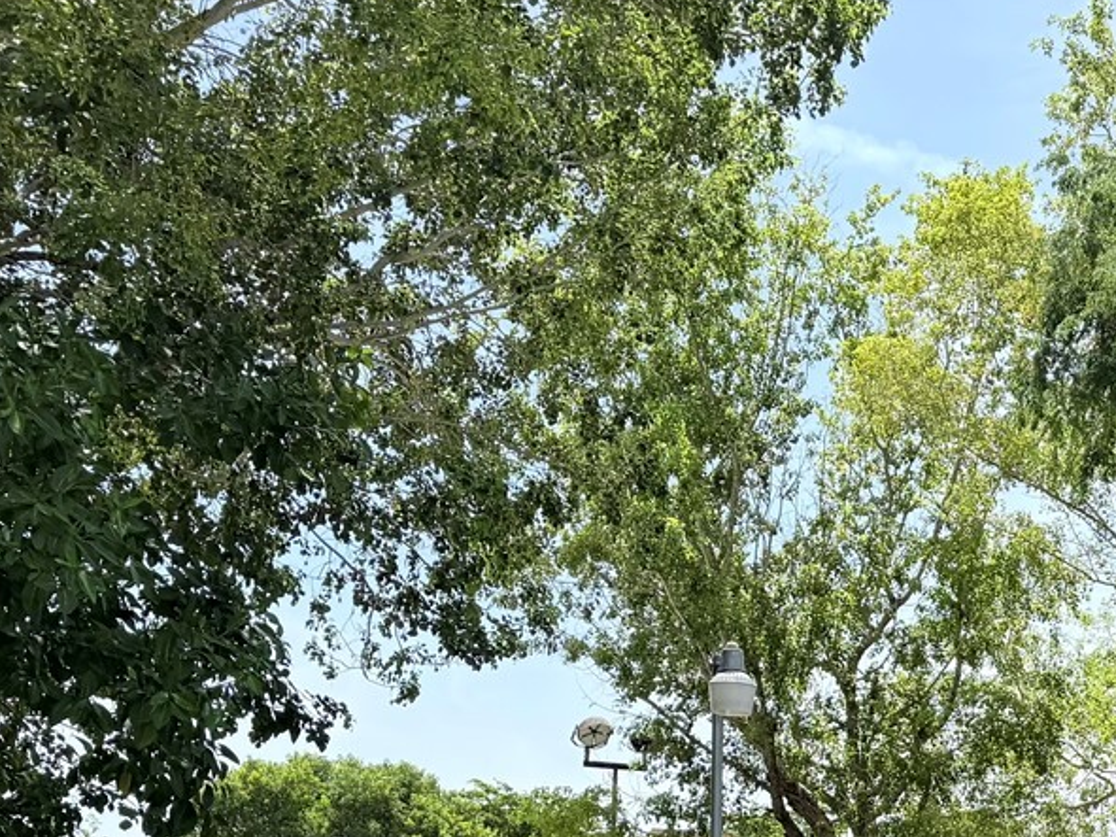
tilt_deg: +1.2
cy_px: 984
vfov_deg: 21.1
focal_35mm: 65
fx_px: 2095
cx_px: 995
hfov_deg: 28.7
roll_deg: -0.7
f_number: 1.78
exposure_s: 1/2801
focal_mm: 6.76
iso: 80
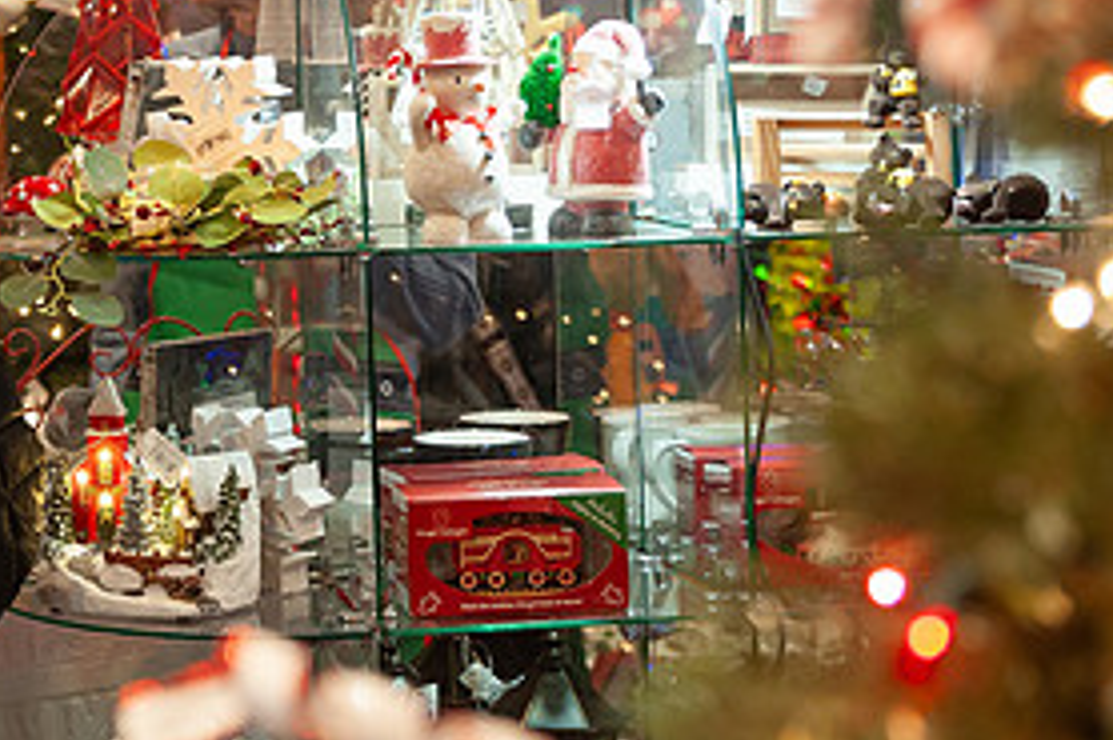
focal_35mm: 91
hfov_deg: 21.9
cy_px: 44
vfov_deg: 14.8
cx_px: 108
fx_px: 2812
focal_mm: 42
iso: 1600
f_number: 3.5
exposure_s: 1/125
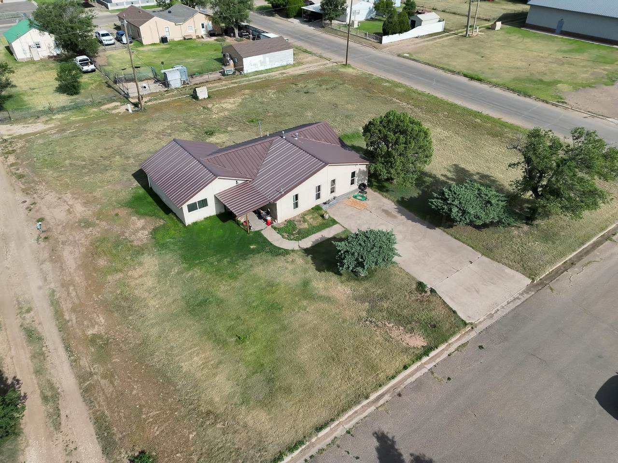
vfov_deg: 56.8
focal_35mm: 24
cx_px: 309
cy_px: 232
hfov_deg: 71.6
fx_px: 428
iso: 130
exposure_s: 1/4000
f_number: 1.7
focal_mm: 6.72
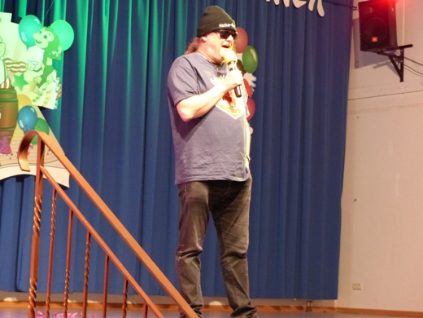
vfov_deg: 14.9
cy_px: 159
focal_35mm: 99
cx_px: 212
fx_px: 1210
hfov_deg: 19.8
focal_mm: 17.8
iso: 800
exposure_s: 1/40
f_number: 2.8
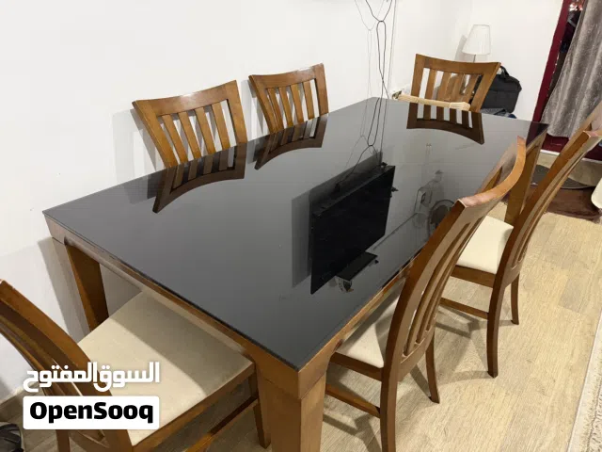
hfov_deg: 71.6
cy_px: 226
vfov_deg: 56.8
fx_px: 417
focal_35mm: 24
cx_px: 301
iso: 500
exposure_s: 1/50
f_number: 1.78
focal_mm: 6.76
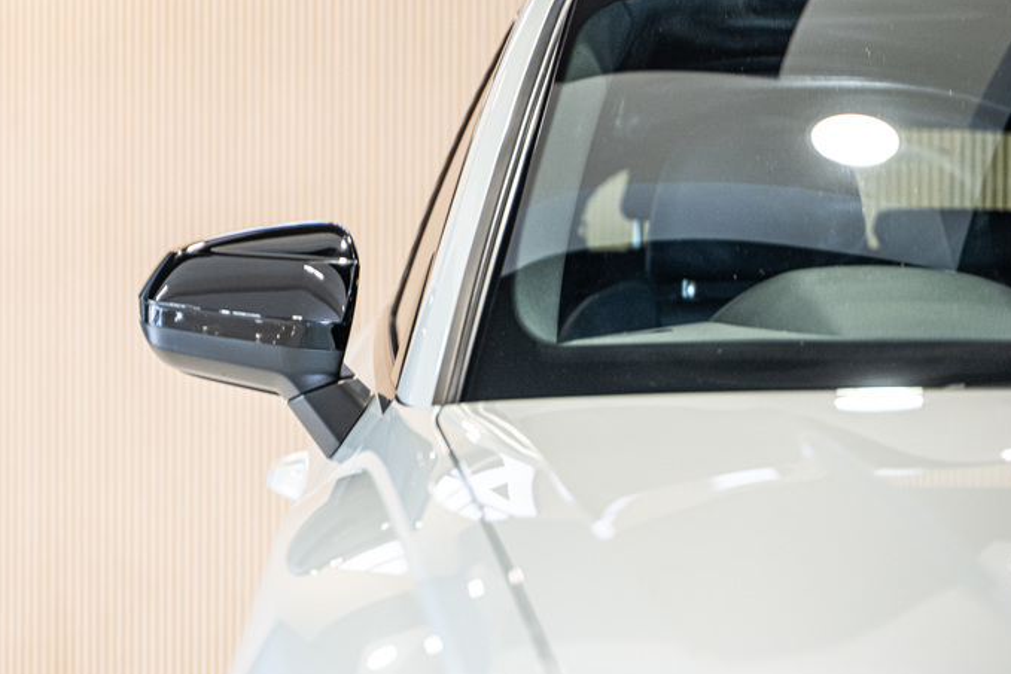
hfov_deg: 18.0
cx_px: 266
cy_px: 335
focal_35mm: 113
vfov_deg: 12.1
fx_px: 3174
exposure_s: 1/160
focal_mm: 75
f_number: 2.8
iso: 640
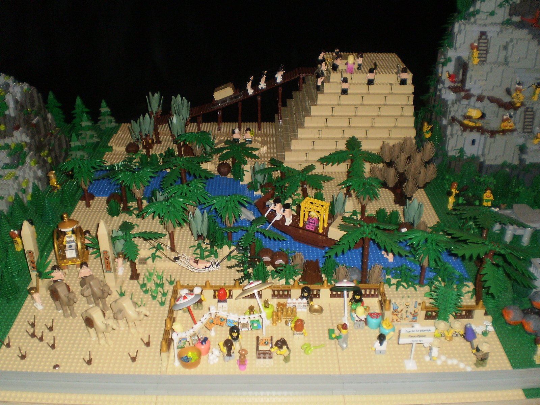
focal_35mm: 36
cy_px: 202
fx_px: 562
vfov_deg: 39.7
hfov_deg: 51.4
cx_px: 270
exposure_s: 1/30
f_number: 3.1
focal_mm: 6.3
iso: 125
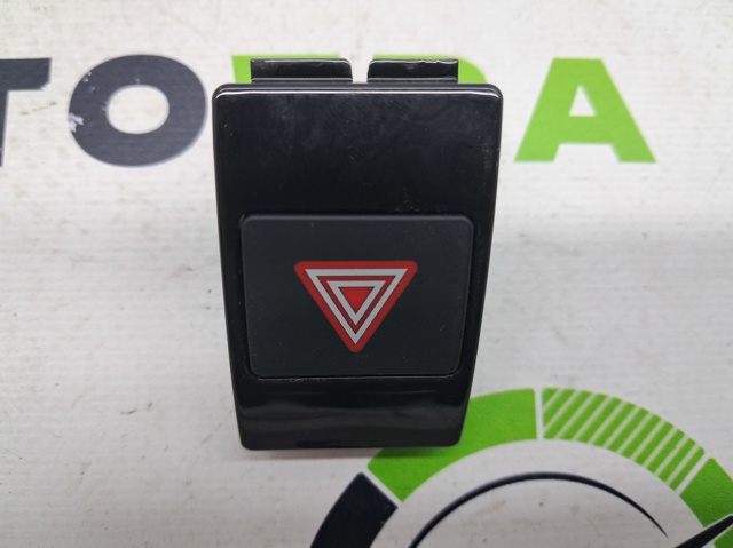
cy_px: 274
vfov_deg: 51.3
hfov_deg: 65.4
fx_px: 571
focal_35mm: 27
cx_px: 366
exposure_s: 1/60
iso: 50
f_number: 1.8
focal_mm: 4
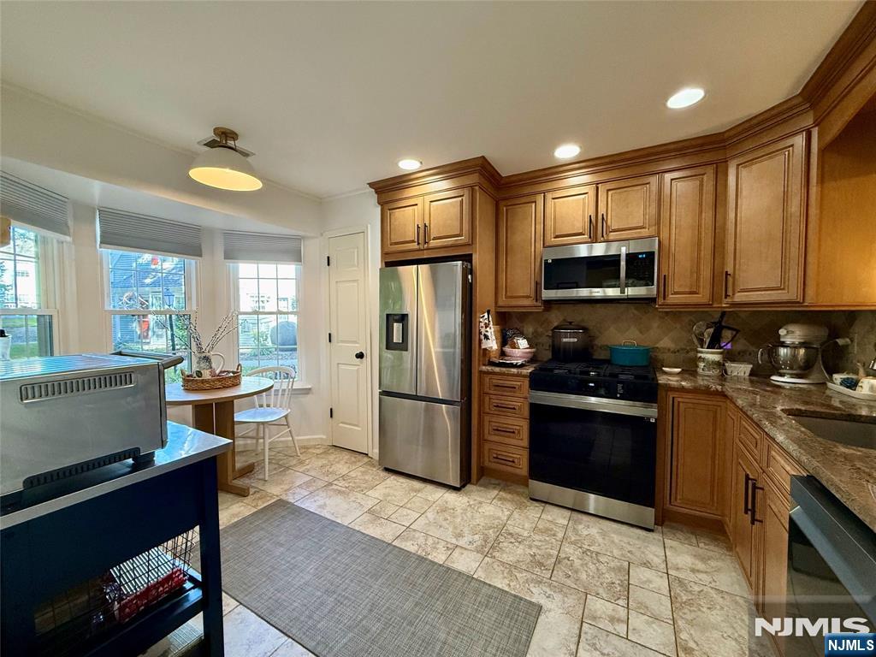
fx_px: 354
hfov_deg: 102.1
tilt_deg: -2.6
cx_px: 438
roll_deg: -0.1
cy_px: 328
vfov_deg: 85.7
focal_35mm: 14
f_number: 2.2
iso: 320
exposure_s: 1/120
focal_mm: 2.22
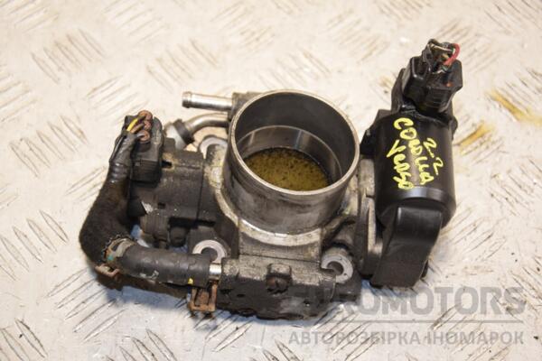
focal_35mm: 87
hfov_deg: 23.4
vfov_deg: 15.7
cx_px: 271
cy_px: 180
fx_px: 1310
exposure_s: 1/125
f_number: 5
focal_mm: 58
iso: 800
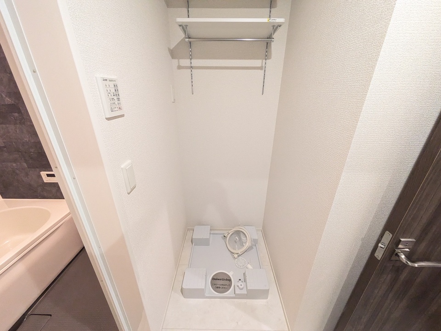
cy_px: 166
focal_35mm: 14
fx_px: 178
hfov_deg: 102.1
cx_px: 220
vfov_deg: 85.7
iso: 1004
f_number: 2.2
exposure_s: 1/60
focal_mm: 1.83
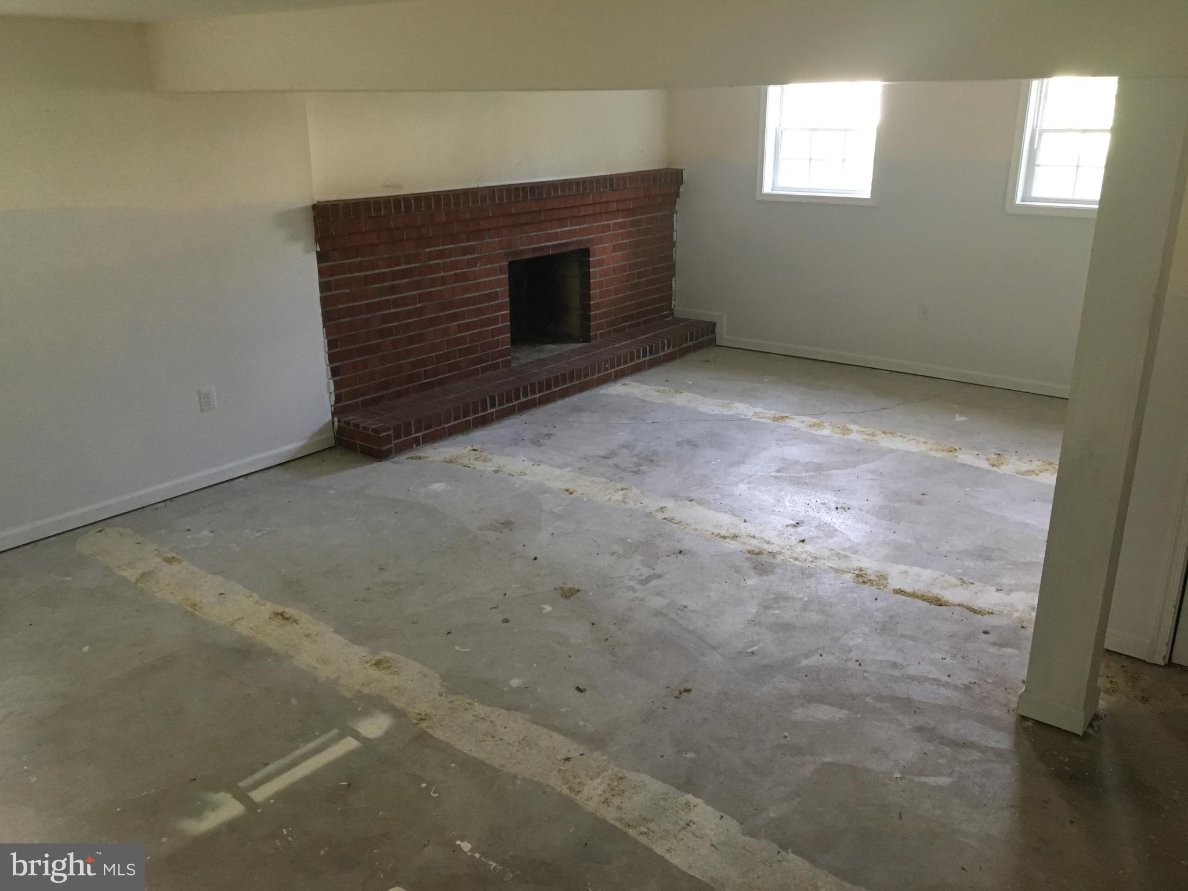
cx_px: 594
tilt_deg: -19.1
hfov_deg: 61.7
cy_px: 446
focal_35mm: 29
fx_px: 995
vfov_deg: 48.2
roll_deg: +1.5
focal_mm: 4.15
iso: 160
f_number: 2.2
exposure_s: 1/30
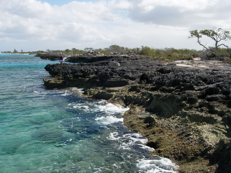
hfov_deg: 45.8
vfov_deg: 35.1
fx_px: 274
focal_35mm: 41
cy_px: 92
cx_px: 110
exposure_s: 1/813
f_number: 4.8
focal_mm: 7.8
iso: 64
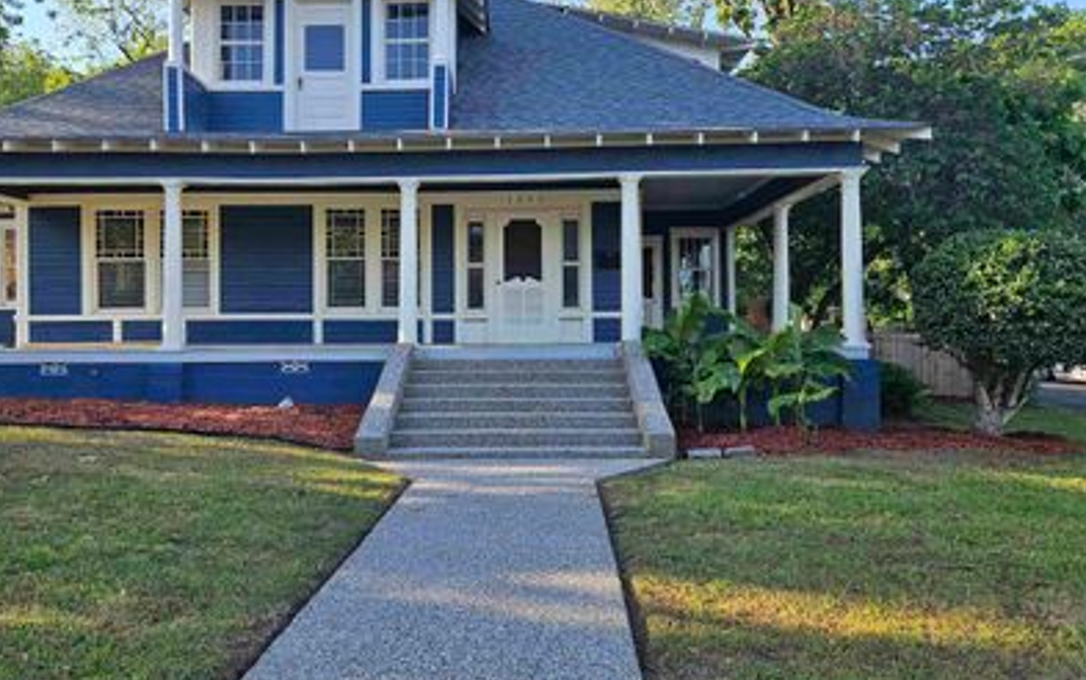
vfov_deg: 40.6
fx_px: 918
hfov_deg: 60.9
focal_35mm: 31
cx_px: 453
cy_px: 303
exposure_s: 1/719
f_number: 1.8
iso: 40
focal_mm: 5.4
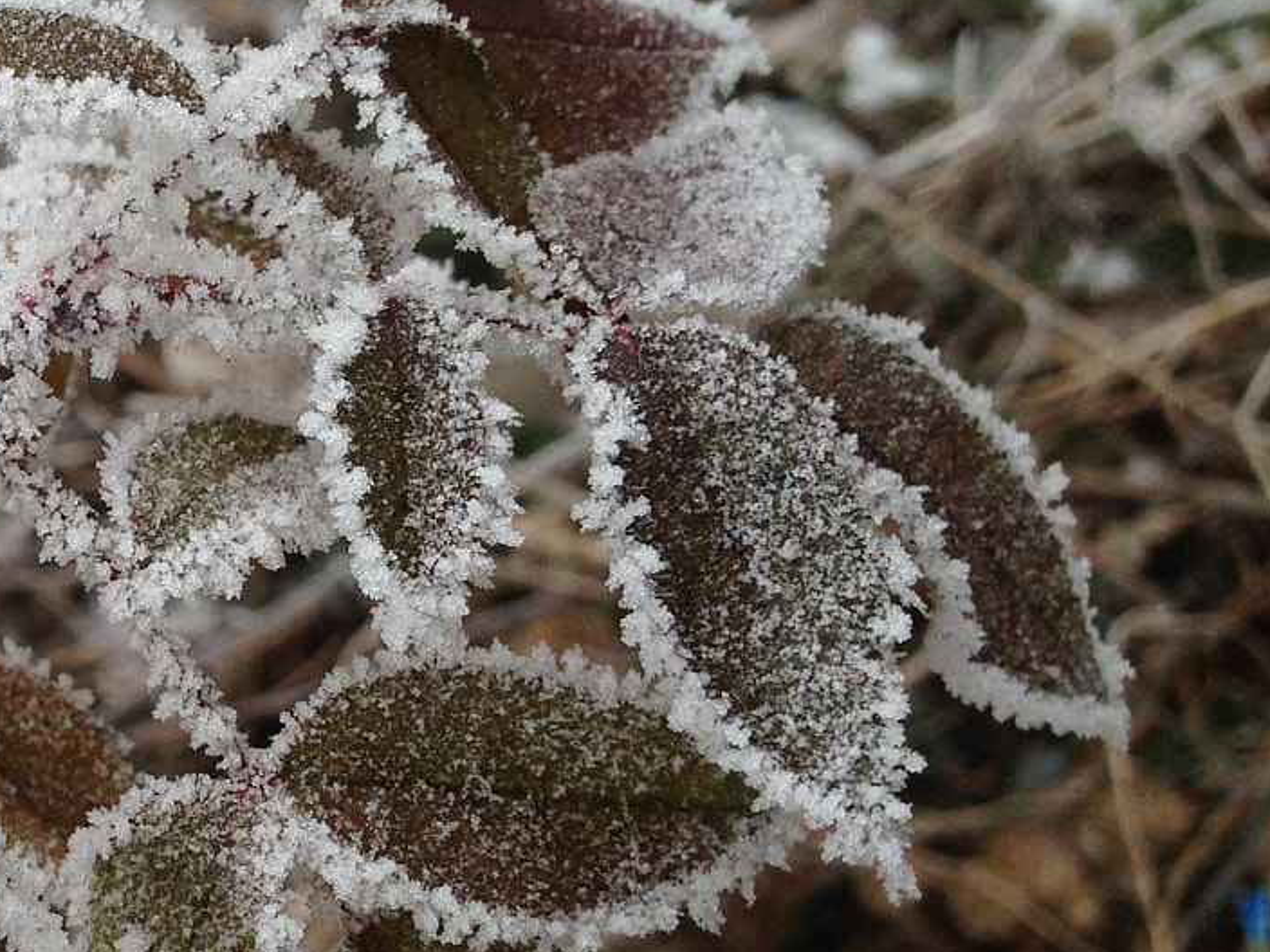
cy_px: 456
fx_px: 2752
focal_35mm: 75
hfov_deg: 24.1
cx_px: -168
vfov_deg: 19.6
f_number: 2.4
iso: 50
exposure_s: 1/60
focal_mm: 4.12
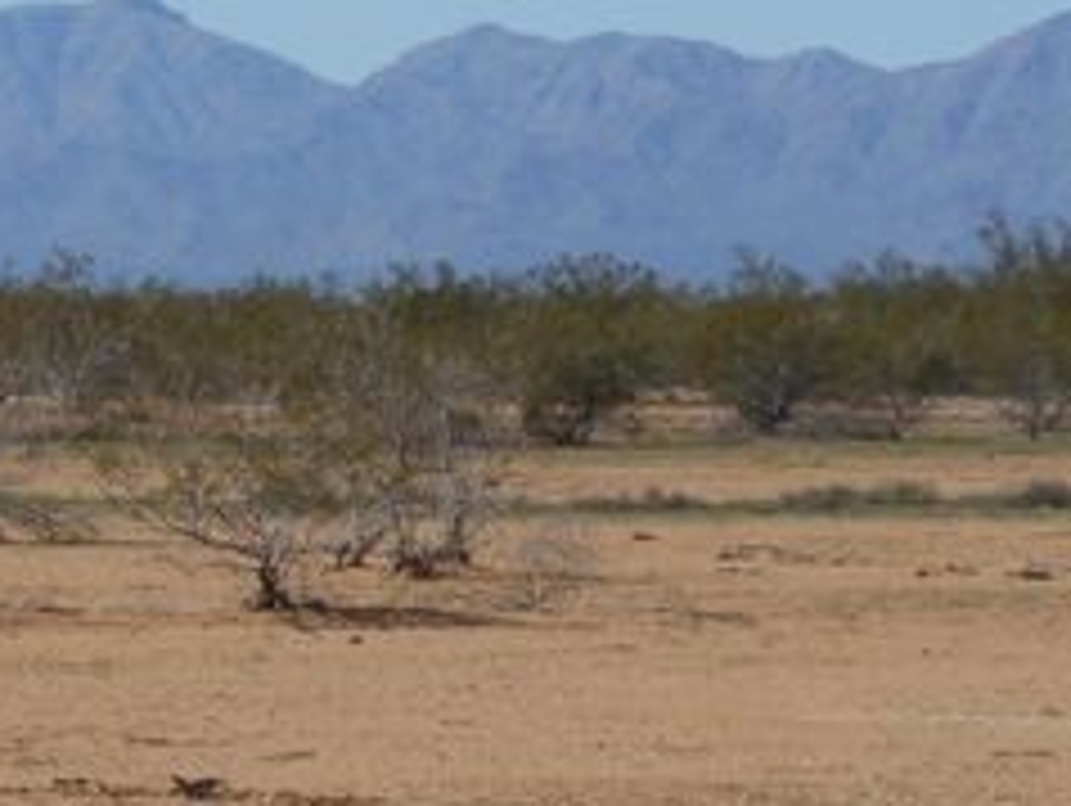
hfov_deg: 4.9
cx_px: 212
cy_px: 160
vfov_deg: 3.7
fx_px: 12419
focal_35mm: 401
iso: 80
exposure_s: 1/640
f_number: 5.6
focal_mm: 34
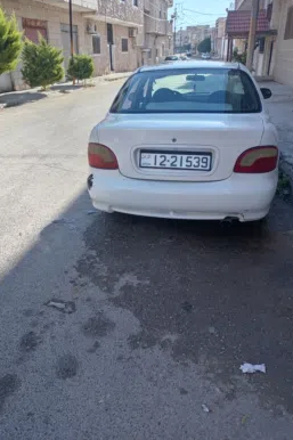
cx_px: 130
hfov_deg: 47.8
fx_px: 330
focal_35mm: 27
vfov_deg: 67.4
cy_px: 214
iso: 100
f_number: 1.8
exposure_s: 1/248
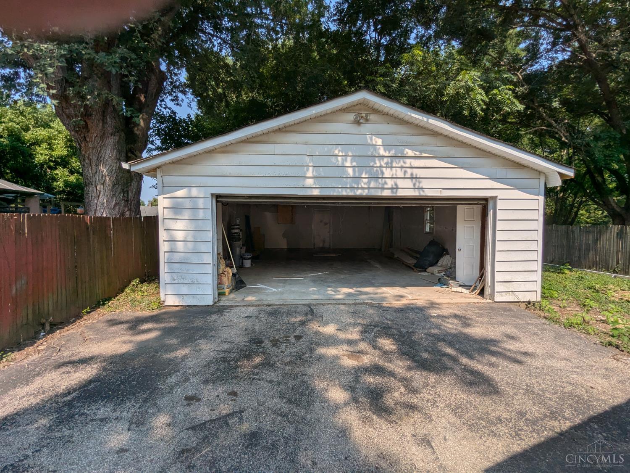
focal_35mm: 16
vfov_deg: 78.1
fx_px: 291
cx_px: 315
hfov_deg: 94.5
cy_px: 236
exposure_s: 1/2066
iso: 38
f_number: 2.2
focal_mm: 2.35
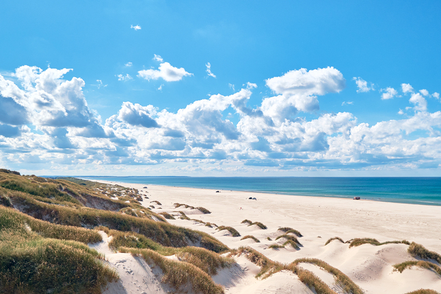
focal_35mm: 31
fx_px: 380
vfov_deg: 42.1
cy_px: 180
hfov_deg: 60.2
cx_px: 232
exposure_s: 1/20000
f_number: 1.4
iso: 160
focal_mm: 13
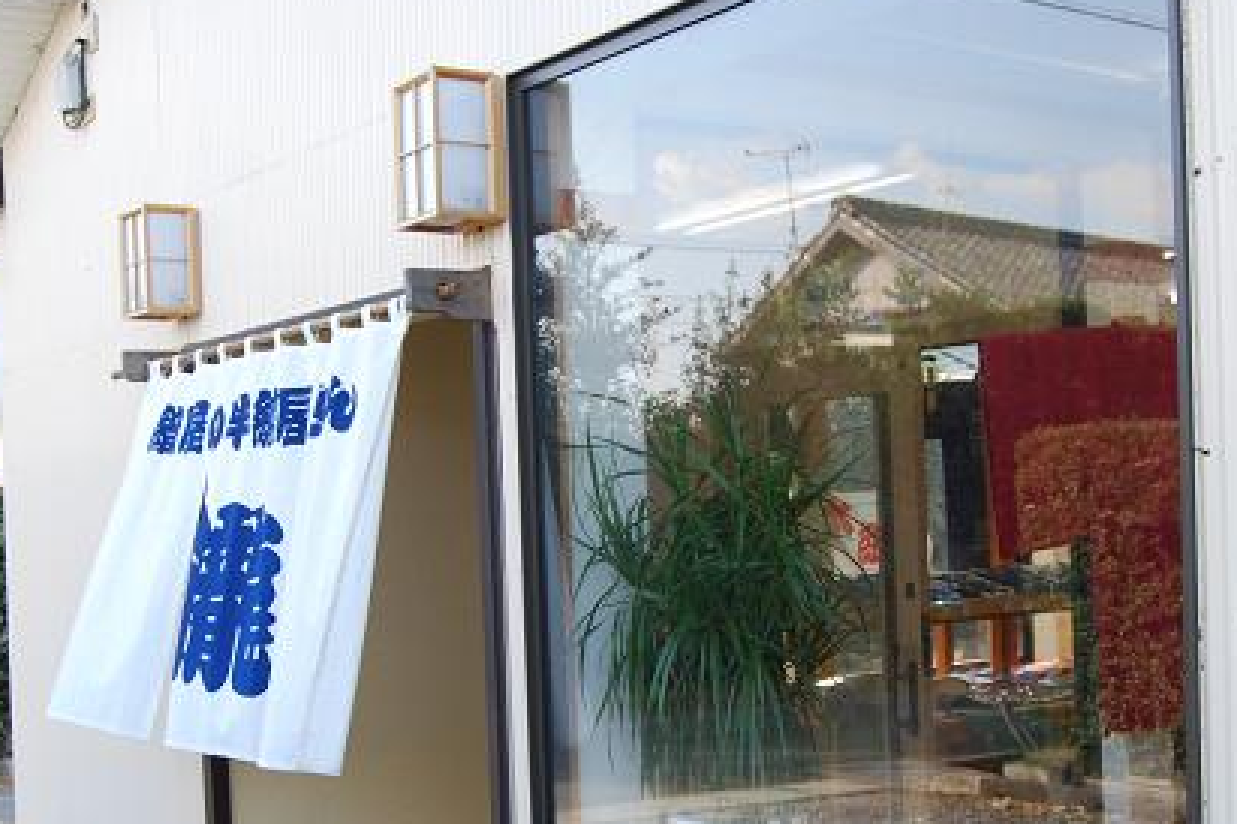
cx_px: 685
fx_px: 1752
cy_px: 543
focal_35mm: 51
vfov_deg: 26.3
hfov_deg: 38.8
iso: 200
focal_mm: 24
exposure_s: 1/100
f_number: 5
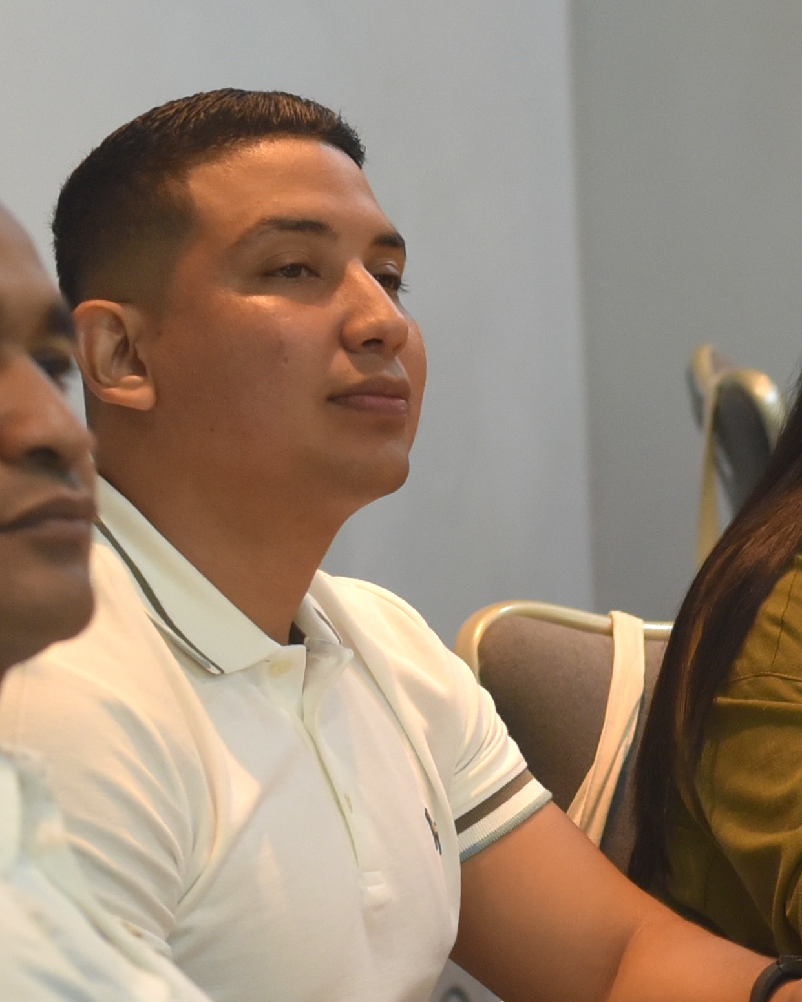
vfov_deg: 10.5
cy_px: 1008
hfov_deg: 8.2
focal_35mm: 182
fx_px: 5402
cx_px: 1414
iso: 1250
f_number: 4
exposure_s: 1/100
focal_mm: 50
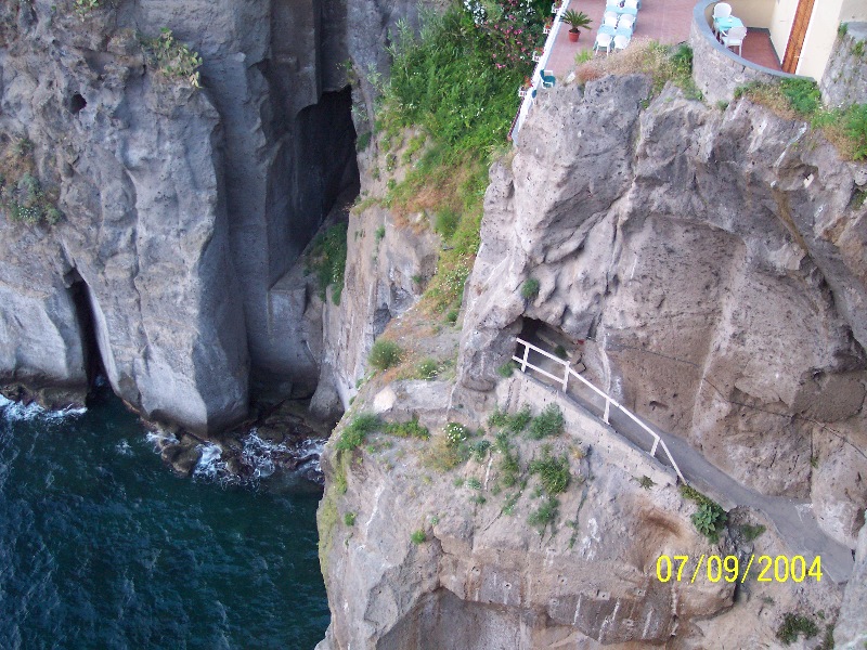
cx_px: 434
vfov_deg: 37.7
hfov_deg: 49.0
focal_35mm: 38
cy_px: 325
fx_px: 952
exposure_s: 1/20
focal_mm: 8
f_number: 2.8
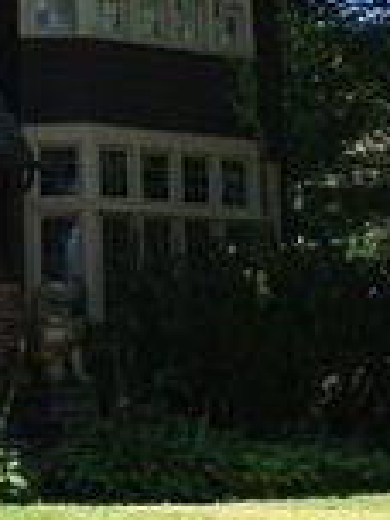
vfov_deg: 15.4
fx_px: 1908
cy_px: 70
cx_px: 75
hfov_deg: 11.6
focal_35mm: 127
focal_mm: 4.15
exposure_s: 1/1014
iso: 32
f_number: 2.2
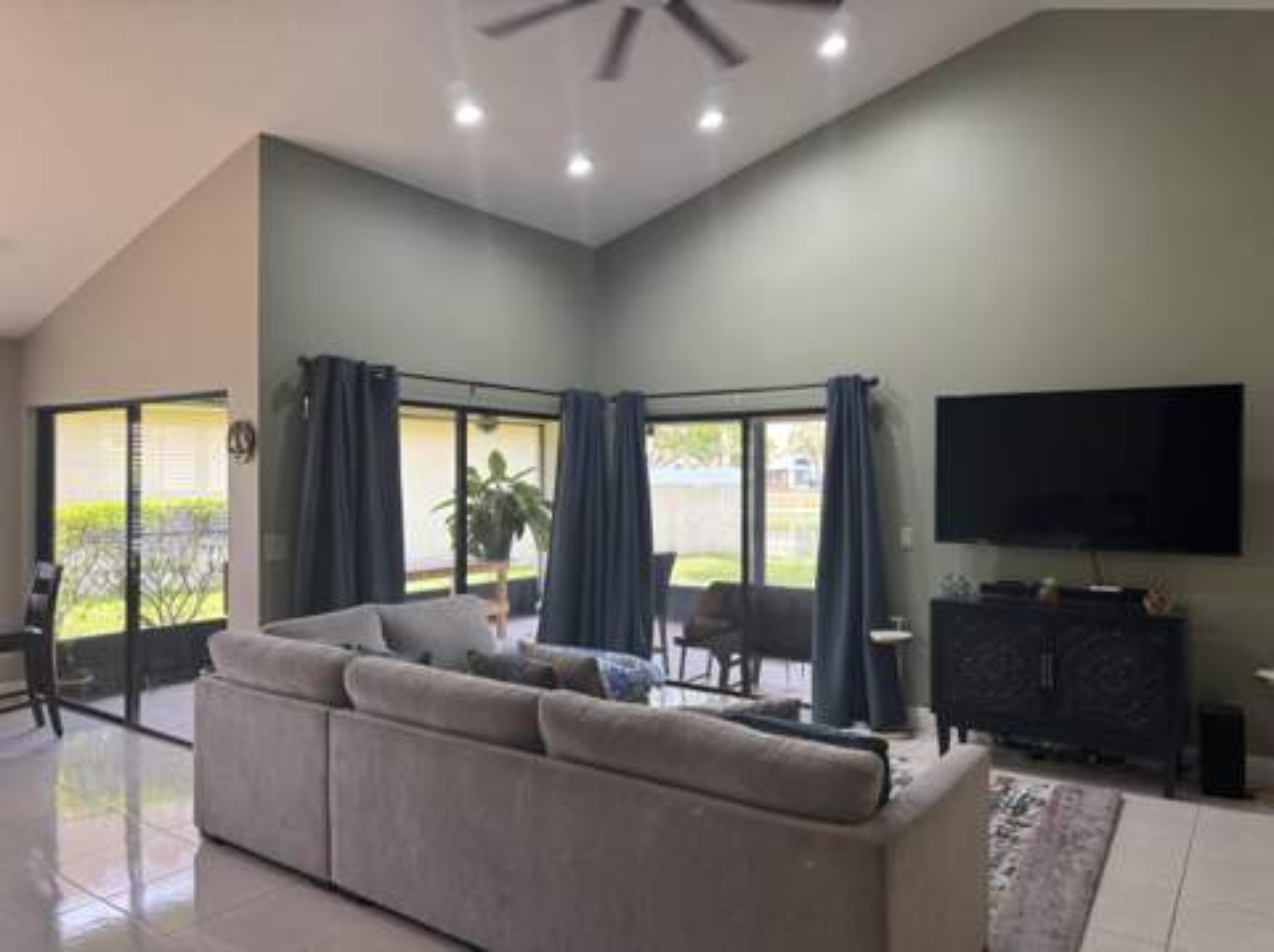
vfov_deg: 56.7
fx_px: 882
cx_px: 637
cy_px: 476
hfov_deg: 71.7
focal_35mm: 24
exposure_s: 1/60
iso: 125
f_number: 1.78
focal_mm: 6.76
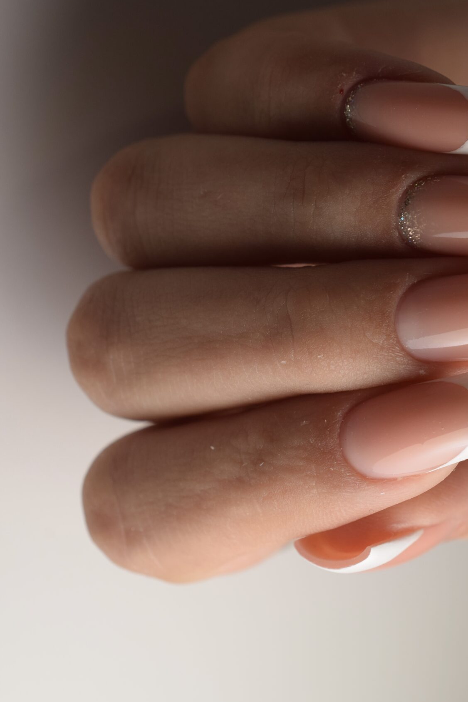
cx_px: 355
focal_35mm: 91
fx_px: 1775
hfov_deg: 15.0
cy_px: 309
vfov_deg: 22.4
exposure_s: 1/250
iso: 280
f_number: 8
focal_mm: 40
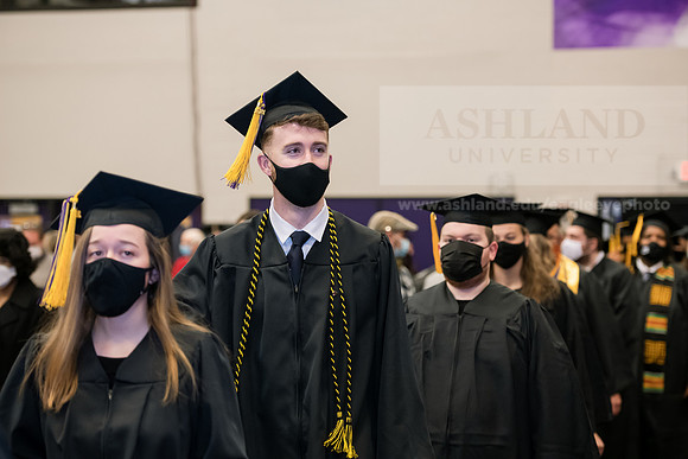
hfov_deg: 20.8
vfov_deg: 14.0
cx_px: 344
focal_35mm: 98
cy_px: 230
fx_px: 1873
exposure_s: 1/200
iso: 1600
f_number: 3.5
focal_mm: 98
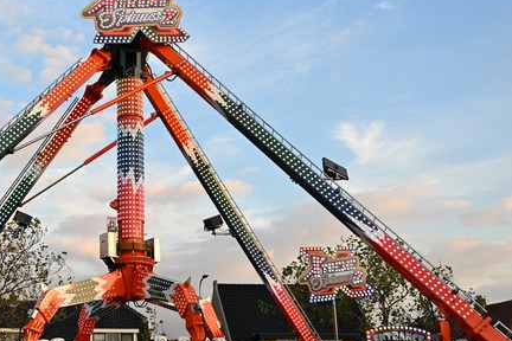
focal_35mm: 50
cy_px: 208
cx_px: 122
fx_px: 711
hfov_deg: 38.5
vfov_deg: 26.9
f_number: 4.5
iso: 200
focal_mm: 18
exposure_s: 1/250
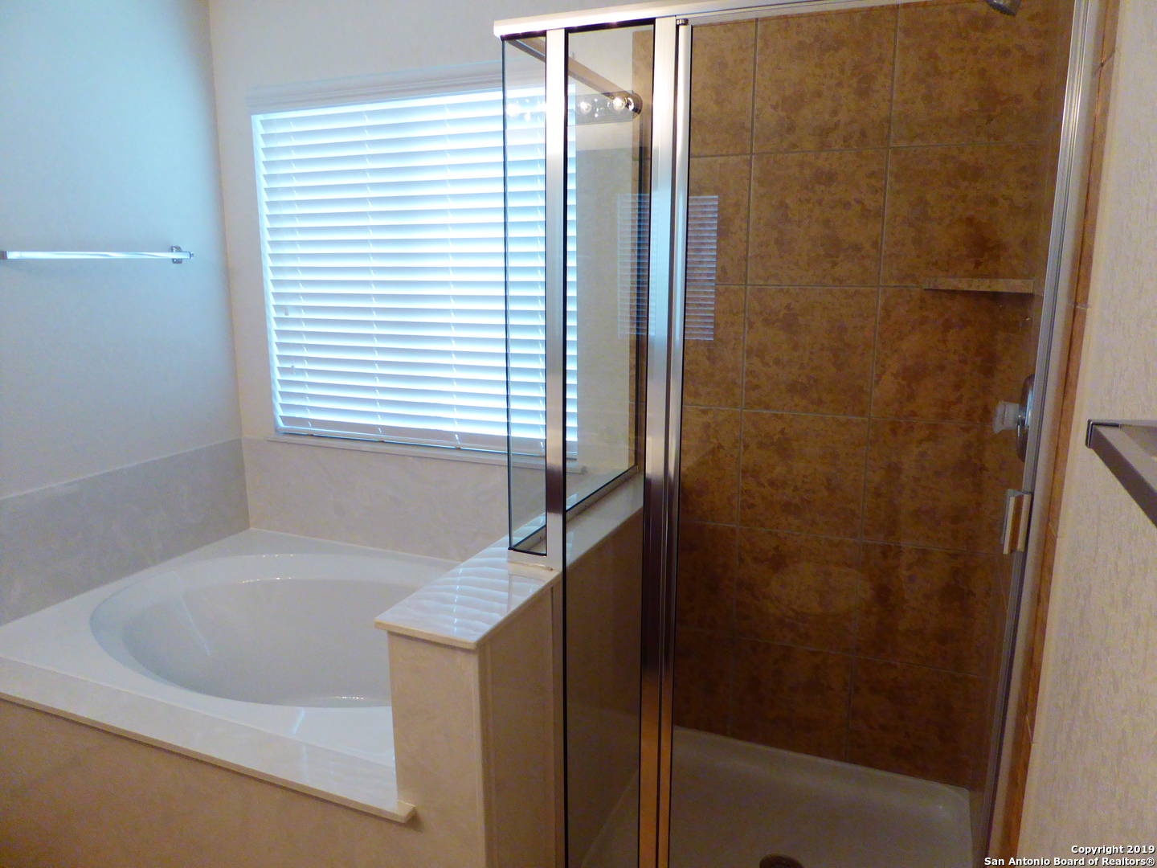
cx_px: 578
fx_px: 802
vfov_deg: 56.8
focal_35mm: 24
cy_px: 434
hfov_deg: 71.6
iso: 400
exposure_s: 1/60
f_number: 3.3
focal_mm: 4.3
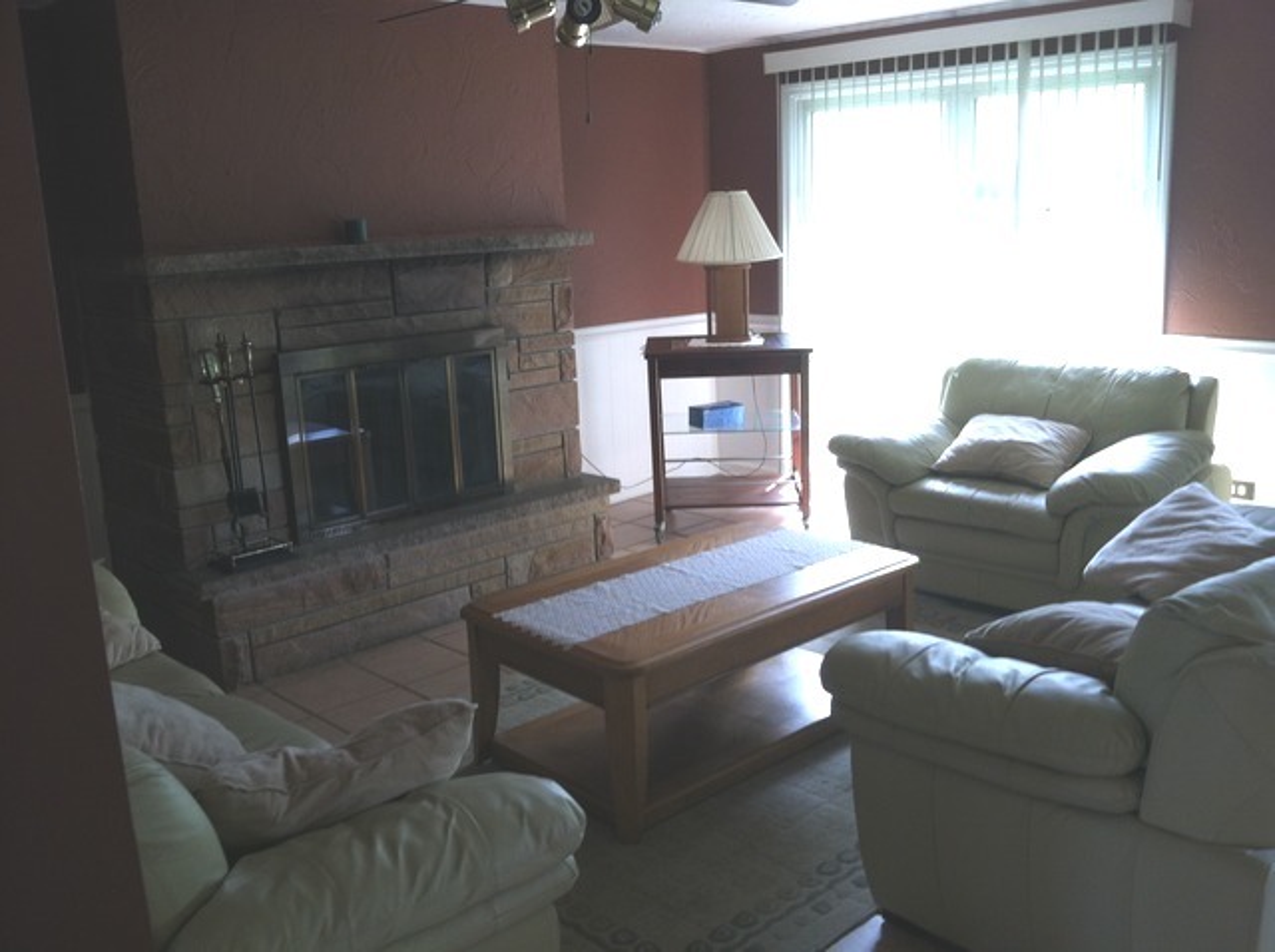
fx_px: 1287
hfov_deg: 52.7
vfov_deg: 40.6
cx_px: 638
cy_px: 476
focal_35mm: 35
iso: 80
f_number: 2.8
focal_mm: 3.85
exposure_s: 1/20
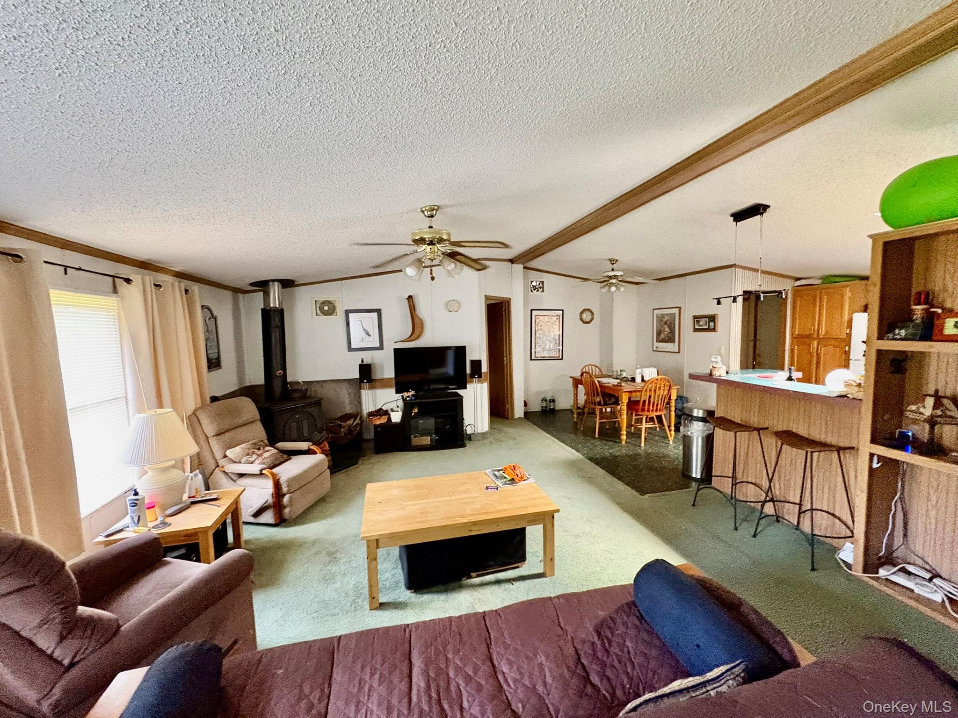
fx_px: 387
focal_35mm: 14
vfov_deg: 85.7
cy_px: 359
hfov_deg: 102.1
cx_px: 479
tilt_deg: -2.3
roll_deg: +1.3
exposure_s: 1/57
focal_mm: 2.22
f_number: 2.2
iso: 1000
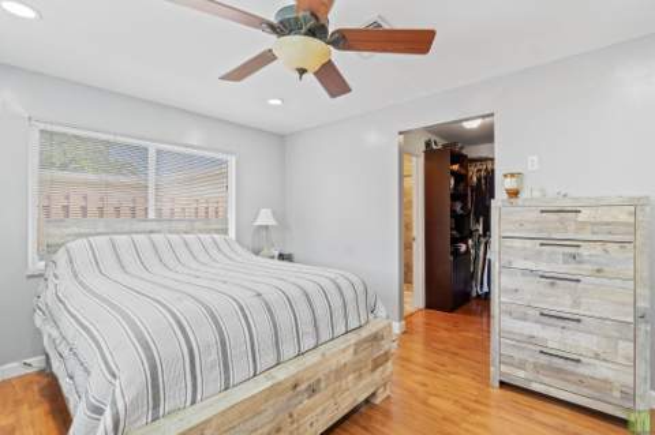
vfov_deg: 73.6
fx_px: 291
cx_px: 328
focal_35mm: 16
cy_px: 218
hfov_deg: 96.8
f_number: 4.5
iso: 500
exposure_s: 1/15
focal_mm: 16
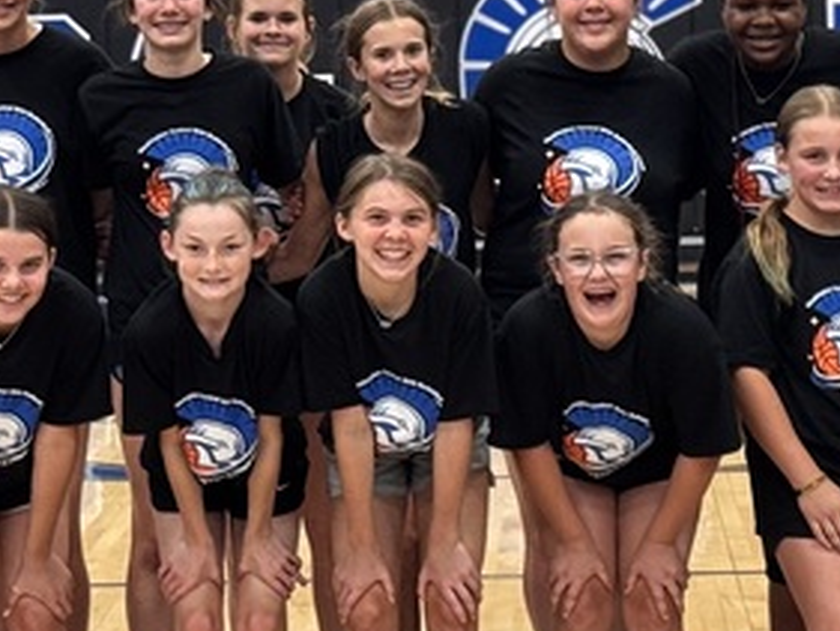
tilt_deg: -4.0
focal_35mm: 175
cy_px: 197
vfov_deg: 8.5
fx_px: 4248
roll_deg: +1.0
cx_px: 505
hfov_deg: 11.3
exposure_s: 1/60
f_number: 1.78
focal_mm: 6.76
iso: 160
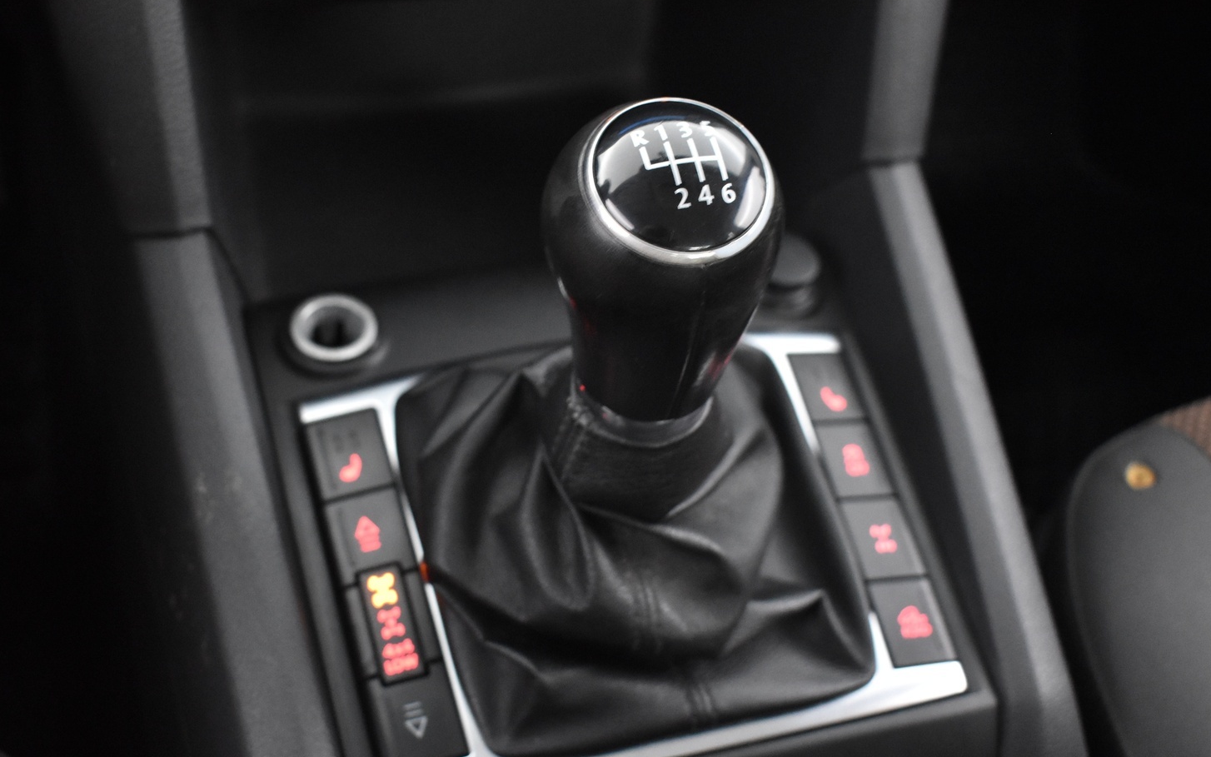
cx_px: 555
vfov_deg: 30.1
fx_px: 1405
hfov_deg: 46.6
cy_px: 447
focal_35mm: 43
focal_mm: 25
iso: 3200
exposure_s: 1/13
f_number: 4
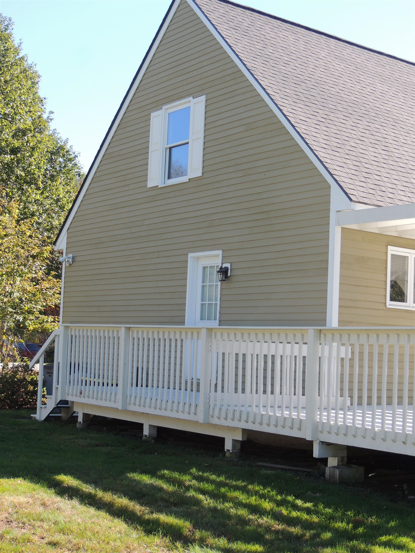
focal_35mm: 55
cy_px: 276
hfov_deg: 26.6
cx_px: 208
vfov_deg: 34.9
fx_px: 879
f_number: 3.7
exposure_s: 1/250
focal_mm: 9.8
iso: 100
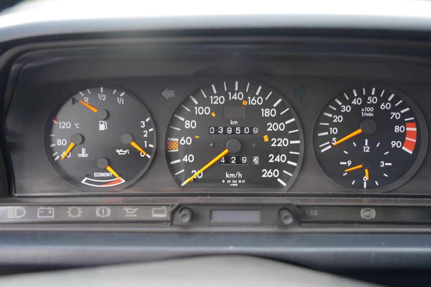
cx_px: 216
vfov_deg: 37.9
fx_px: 419
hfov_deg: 54.4
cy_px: 144
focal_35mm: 35
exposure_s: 1/60
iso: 1250
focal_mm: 35
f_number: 4
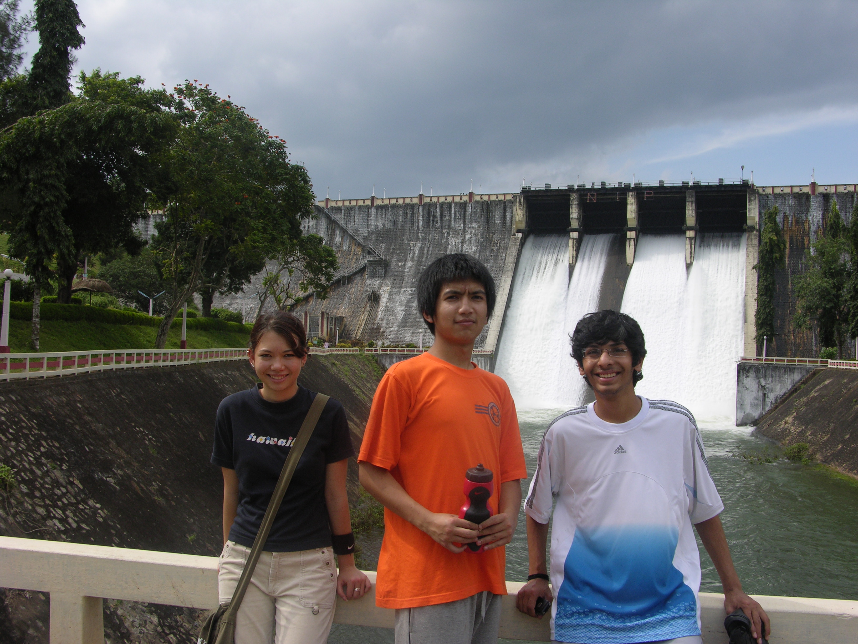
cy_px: 322
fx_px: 868
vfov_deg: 40.7
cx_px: 429
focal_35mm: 35
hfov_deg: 52.6
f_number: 6.3
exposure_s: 1/187
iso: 50
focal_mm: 8.9
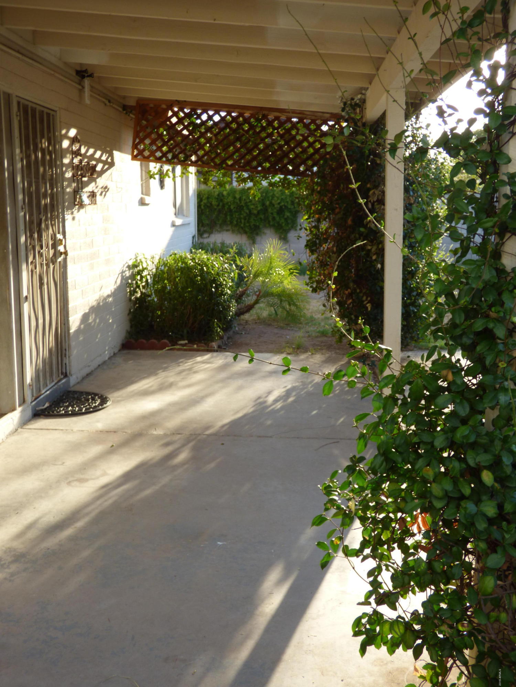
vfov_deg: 45.8
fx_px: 815
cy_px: 344
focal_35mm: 41
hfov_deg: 35.1
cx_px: 258
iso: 100
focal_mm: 7.37
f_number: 3.6
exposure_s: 1/160
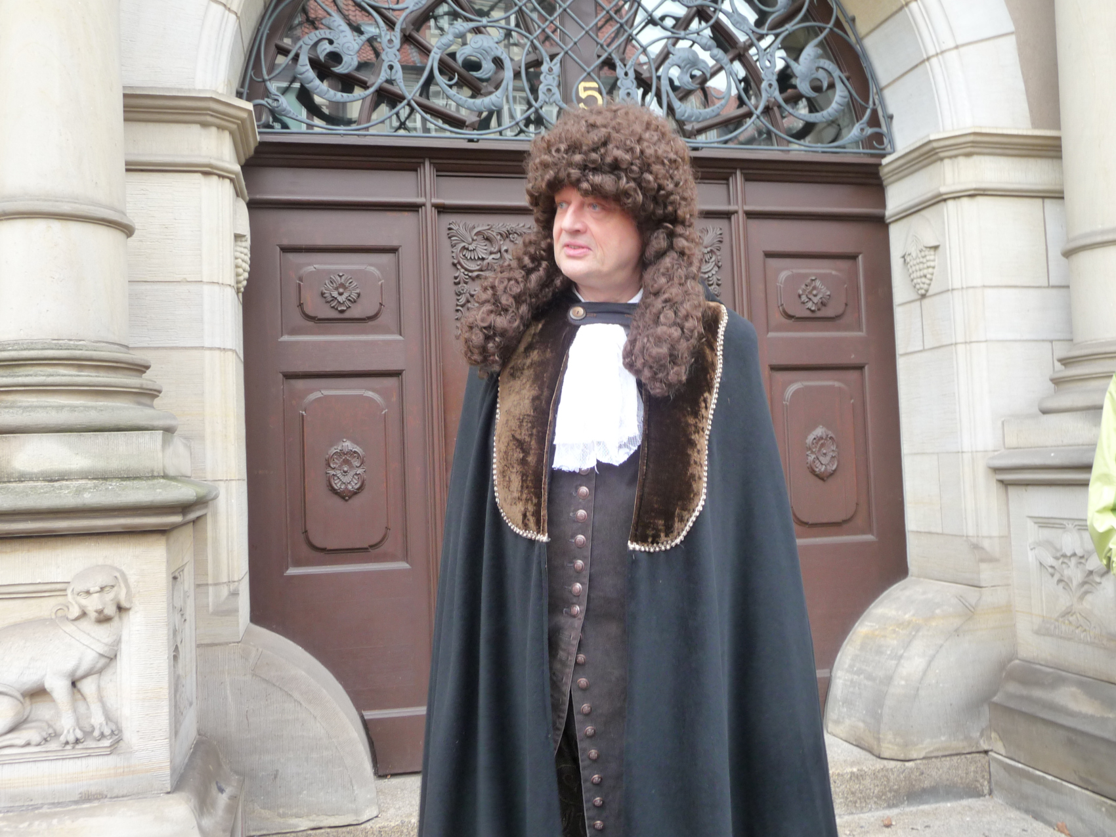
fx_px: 1032
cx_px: 558
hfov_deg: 56.8
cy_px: 418
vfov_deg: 44.2
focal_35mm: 32
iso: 160
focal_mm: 5.3
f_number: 3.5
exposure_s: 1/15
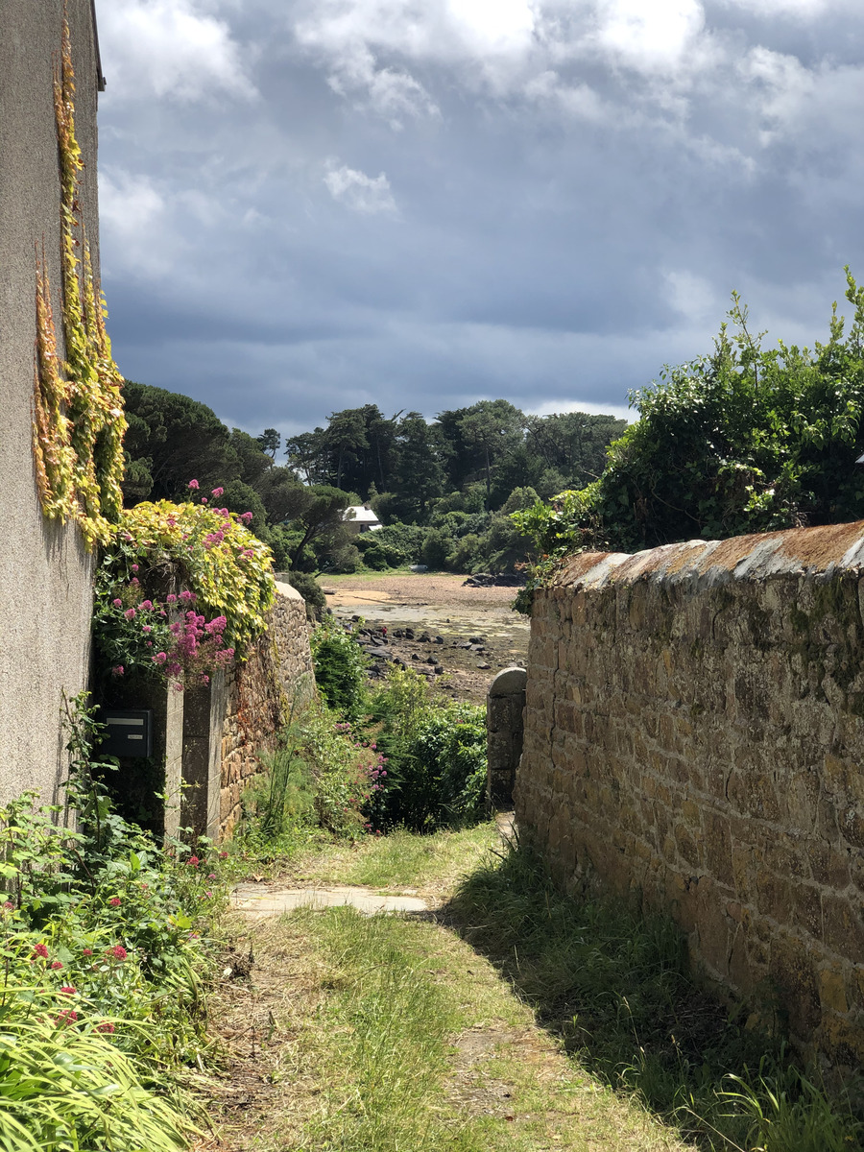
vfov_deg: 36.8
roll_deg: +0.1
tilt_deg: -1.2
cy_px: 576
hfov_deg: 28.0
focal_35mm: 52
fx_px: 1731
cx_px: 432
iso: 16
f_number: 2.4
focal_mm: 6
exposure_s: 1/1066
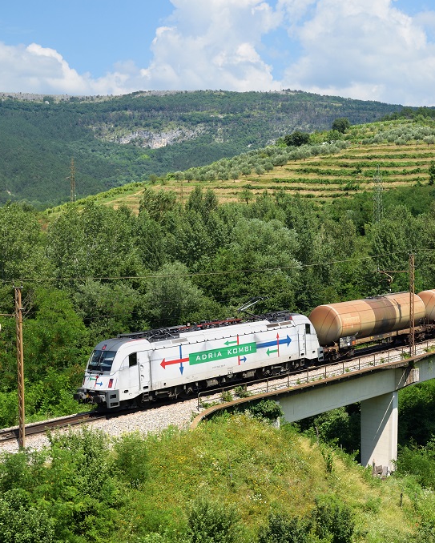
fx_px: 820
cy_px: 272
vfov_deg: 36.6
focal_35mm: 51
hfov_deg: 29.4
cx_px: 312
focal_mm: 24
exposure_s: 1/640
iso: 200
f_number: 8
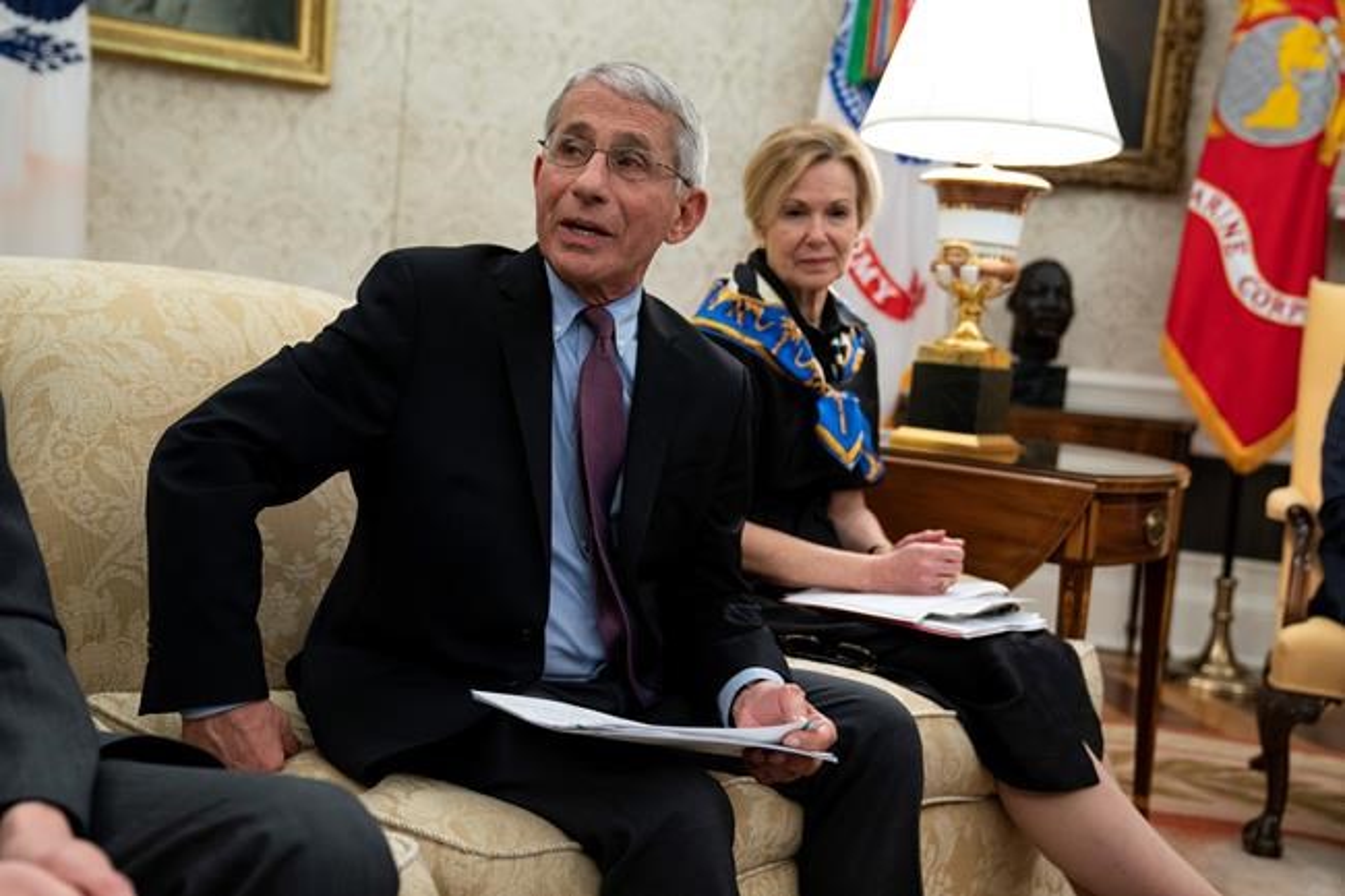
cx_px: 672
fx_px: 1457
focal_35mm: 39
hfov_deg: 49.6
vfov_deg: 34.2
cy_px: 448
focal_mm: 39
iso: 2000
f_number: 2.8
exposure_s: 1/200
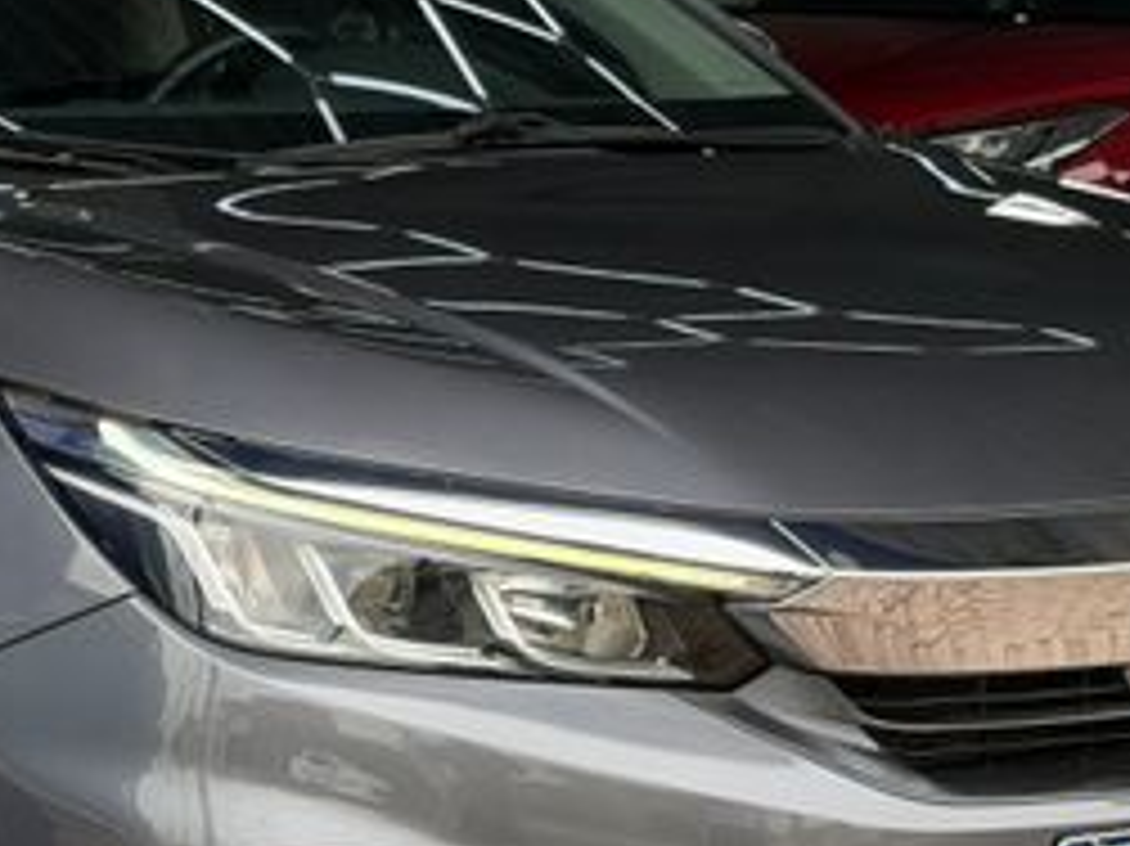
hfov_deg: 13.4
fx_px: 4796
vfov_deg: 10.1
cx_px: 194
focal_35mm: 147
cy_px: 432
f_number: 1.78
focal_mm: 6.76
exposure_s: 1/420
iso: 80
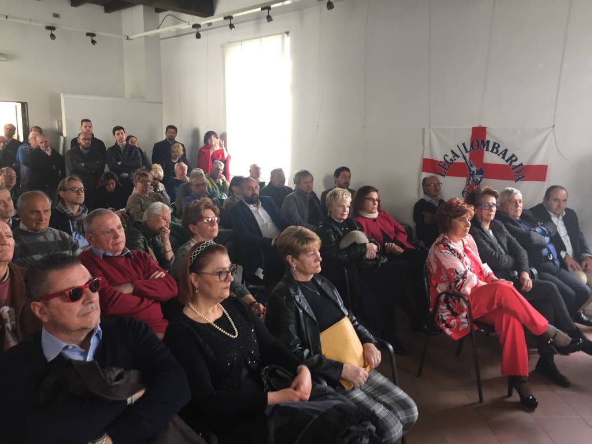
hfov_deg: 61.7
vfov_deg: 48.2
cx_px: 296
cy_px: 222
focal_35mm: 29
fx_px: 496
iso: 80
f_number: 2.2
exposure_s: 1/33
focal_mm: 4.15
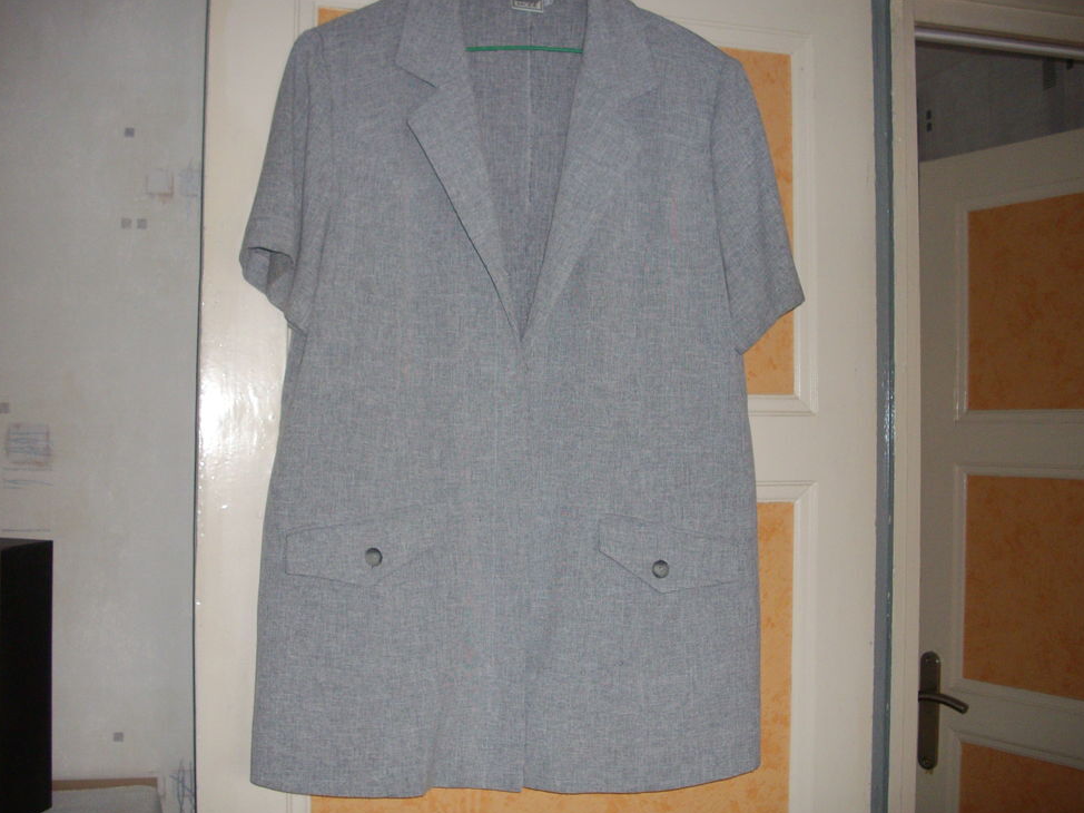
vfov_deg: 37.7
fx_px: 1190
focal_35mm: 38
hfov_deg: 49.0
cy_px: 408
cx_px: 548
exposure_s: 1/50
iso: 160
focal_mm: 6.2
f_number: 2.8
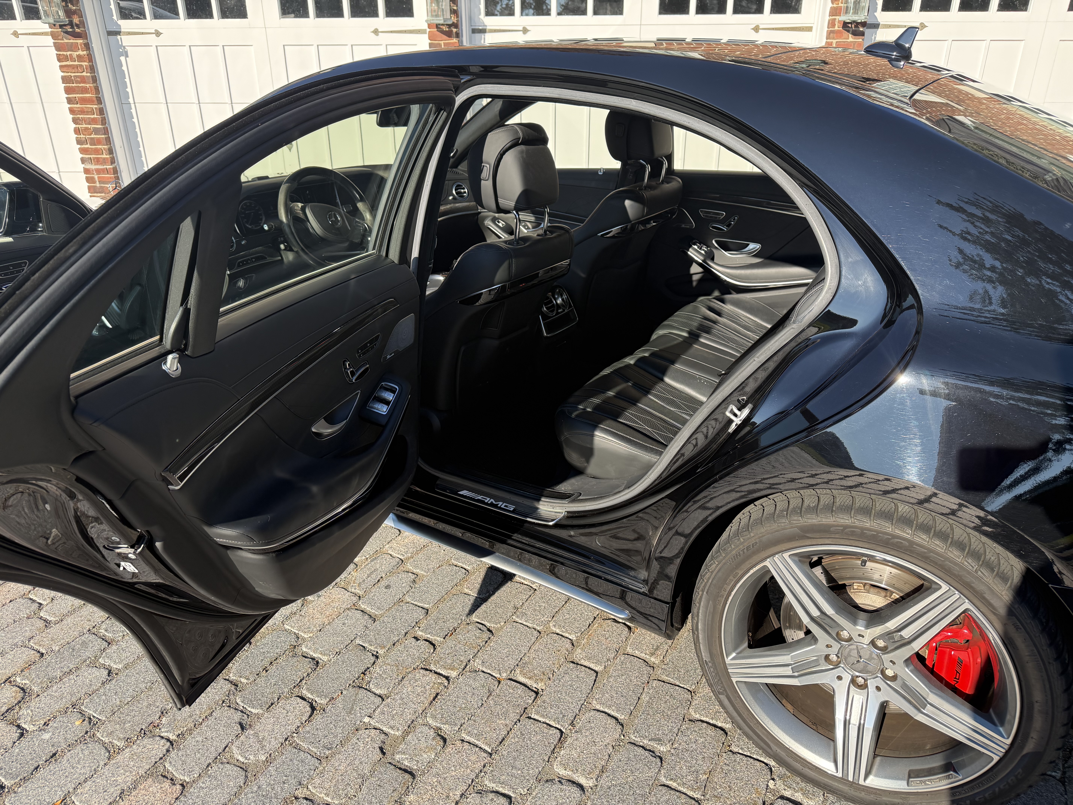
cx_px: 536
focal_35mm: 24
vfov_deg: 56.8
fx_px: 744
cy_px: 402
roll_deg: -0.3
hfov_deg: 71.6
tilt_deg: -23.9
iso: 100
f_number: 1.78
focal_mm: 6.76
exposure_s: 1/1522
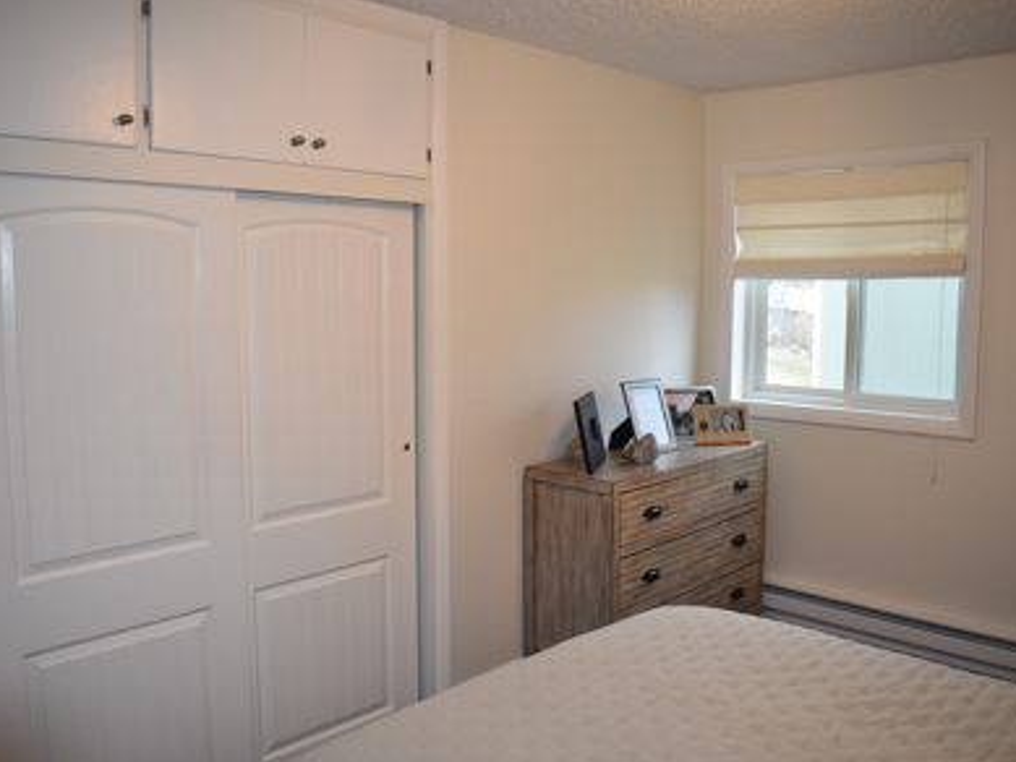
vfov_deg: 46.8
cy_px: 389
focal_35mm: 30
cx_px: 491
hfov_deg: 59.9
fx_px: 881
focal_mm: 18
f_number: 4.5
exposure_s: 1/80
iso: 800
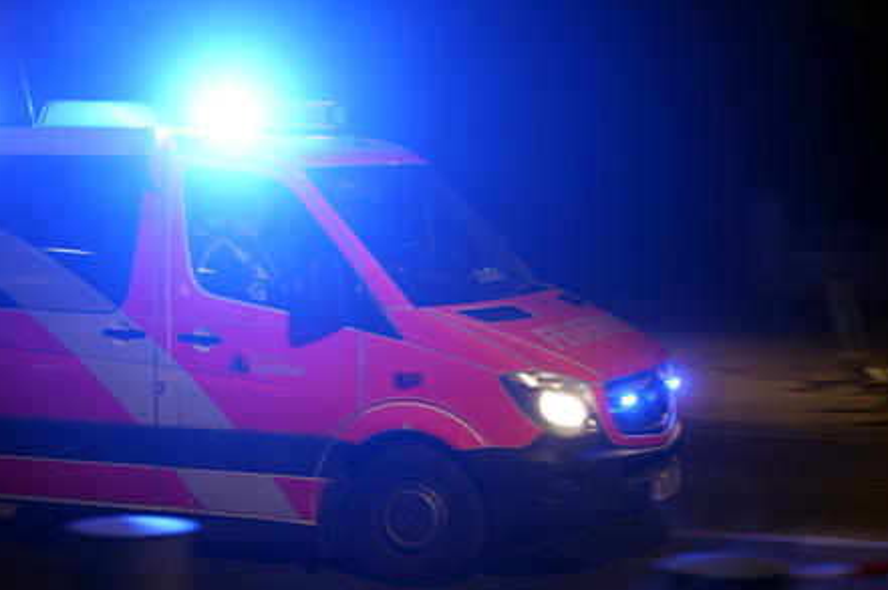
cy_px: 296
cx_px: 438
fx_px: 2144
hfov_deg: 23.4
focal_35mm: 87
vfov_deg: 15.7
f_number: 2.8
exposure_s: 1/60
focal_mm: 85
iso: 1600
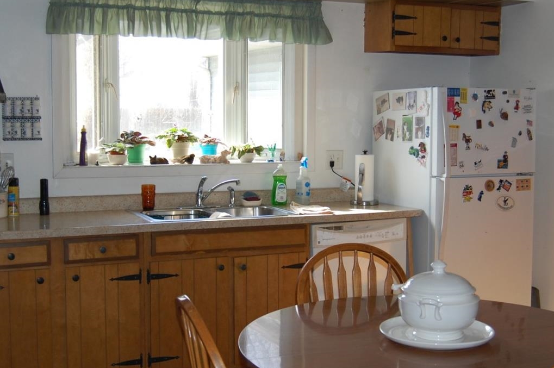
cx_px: 285
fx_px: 815
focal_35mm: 53
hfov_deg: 37.6
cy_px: 173
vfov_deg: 25.5
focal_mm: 24
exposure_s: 1/80
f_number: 4
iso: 400
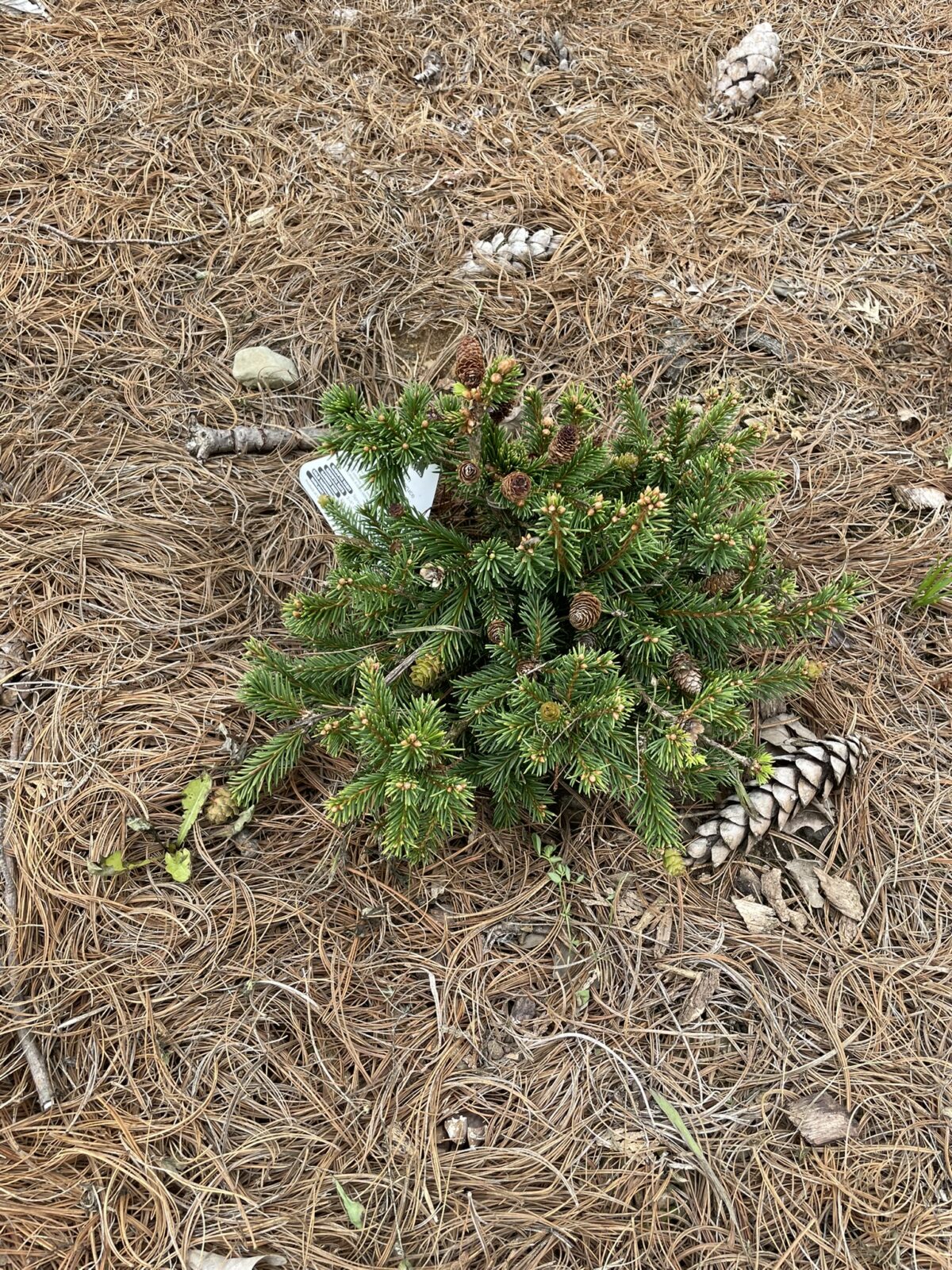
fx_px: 953
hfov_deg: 53.1
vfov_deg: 67.3
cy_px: 635
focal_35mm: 26
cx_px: 476
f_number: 1.6
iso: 32
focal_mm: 4.2
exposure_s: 1/259
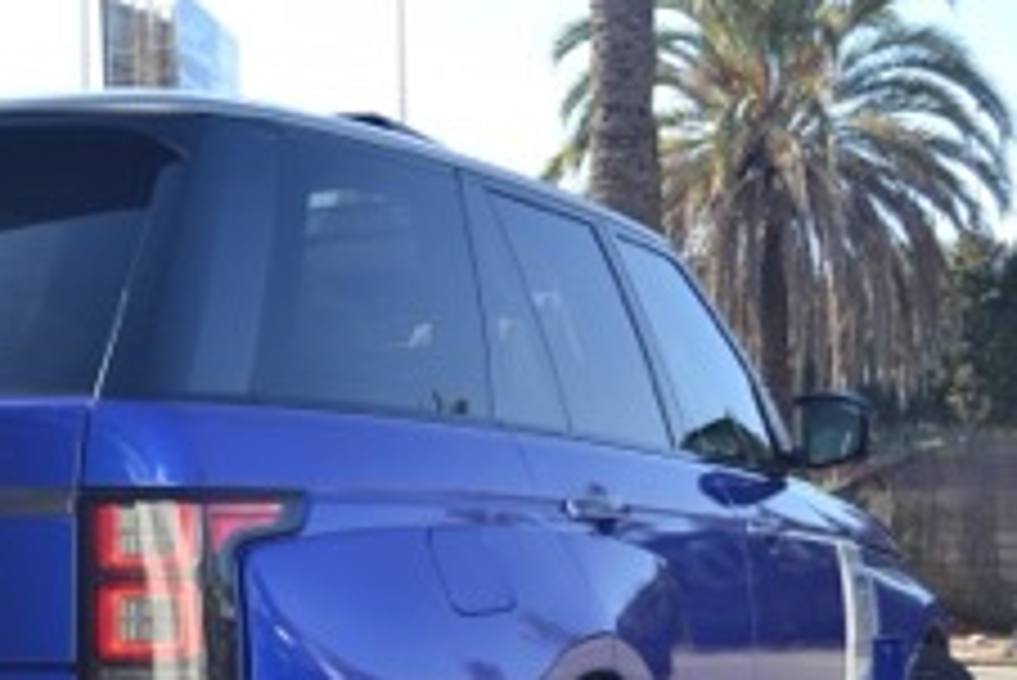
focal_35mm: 78
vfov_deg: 17.3
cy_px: 603
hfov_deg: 25.4
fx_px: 2205
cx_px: 166
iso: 100
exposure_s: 1/125
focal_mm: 28
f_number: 5.6
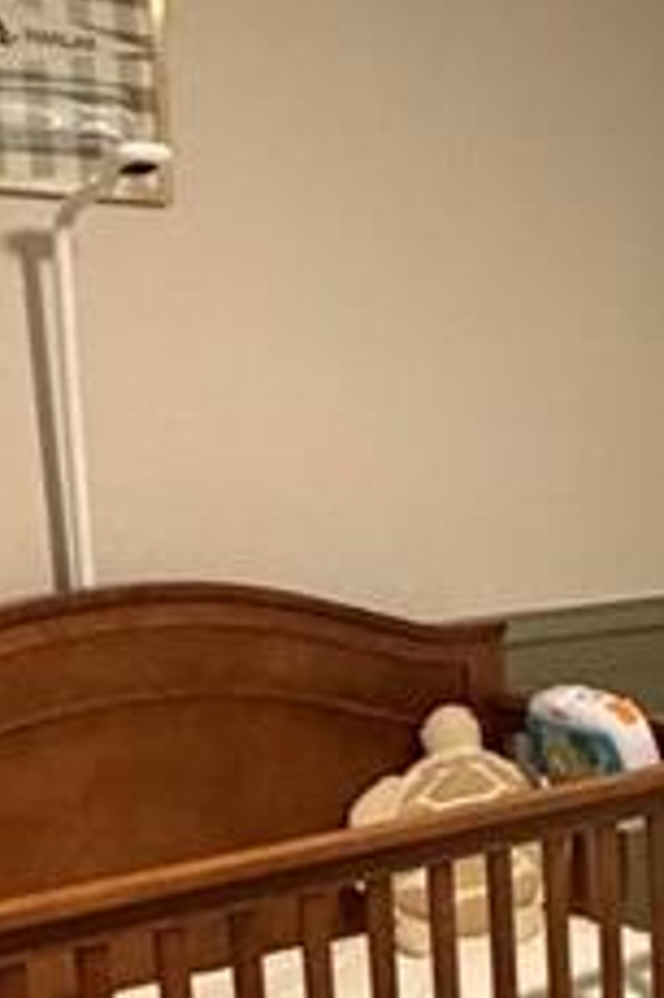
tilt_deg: -11.2
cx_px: 1042
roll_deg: -1.7
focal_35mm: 76
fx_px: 2106
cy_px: 794
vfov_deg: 26.2
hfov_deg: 16.2
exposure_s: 1/60
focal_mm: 2.22
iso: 800
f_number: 2.2
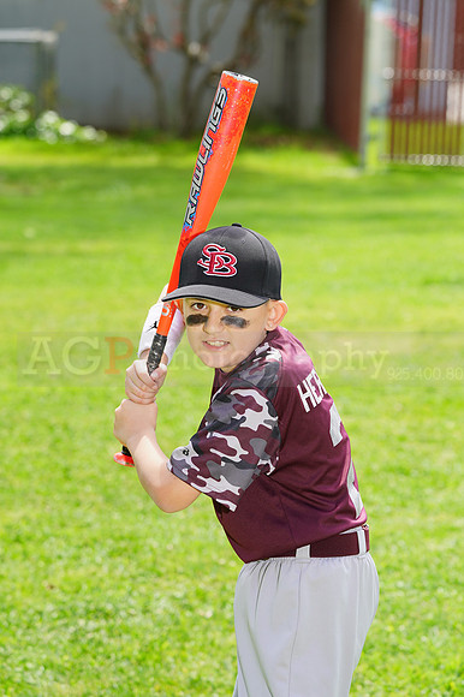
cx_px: 232
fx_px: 3426
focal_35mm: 177
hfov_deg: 7.7
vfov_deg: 11.6
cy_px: 348
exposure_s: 1/200
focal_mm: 177
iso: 200
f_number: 8
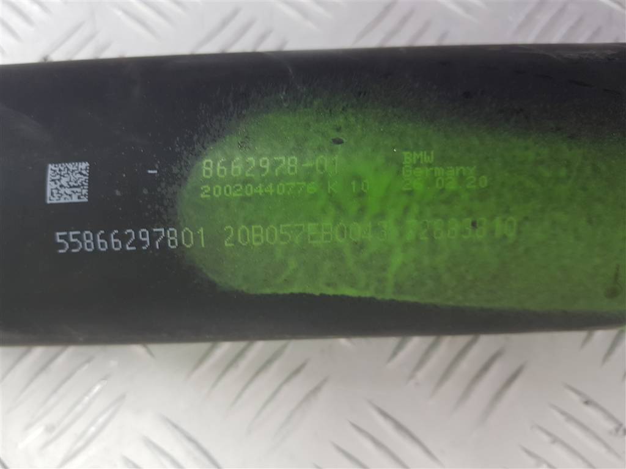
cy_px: 234
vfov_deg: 53.1
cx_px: 313
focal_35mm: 26
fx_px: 470
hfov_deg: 67.3
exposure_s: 1/50
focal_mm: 4.2
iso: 80
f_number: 1.7
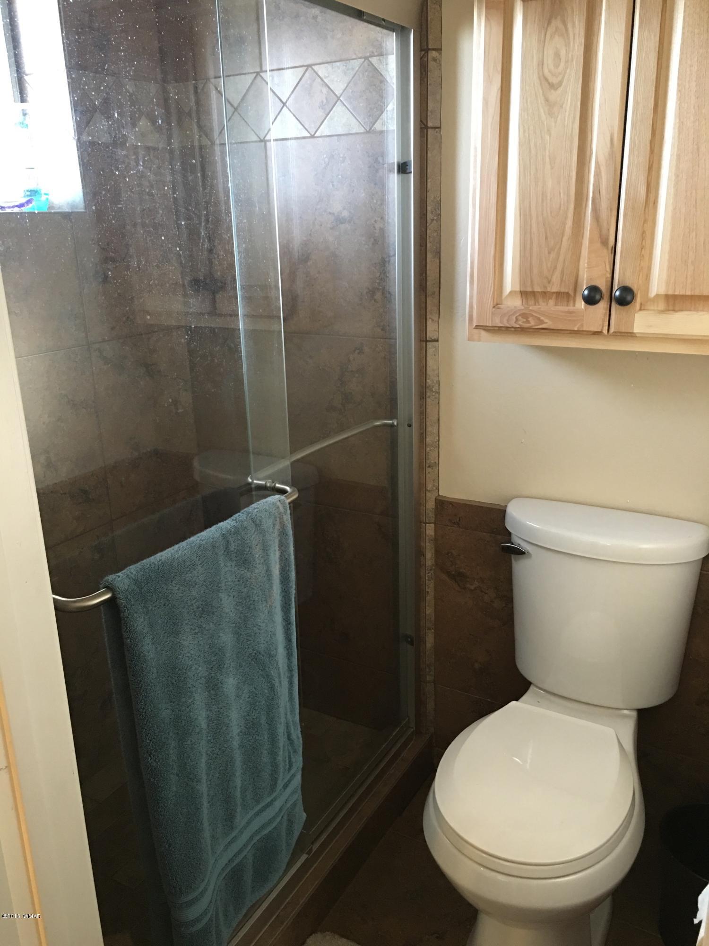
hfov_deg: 48.2
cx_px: 354
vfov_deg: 61.7
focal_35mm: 29
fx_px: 792
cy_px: 473
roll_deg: +2.0
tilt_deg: -17.6
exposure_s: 1/15
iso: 100
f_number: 2.2
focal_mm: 4.15
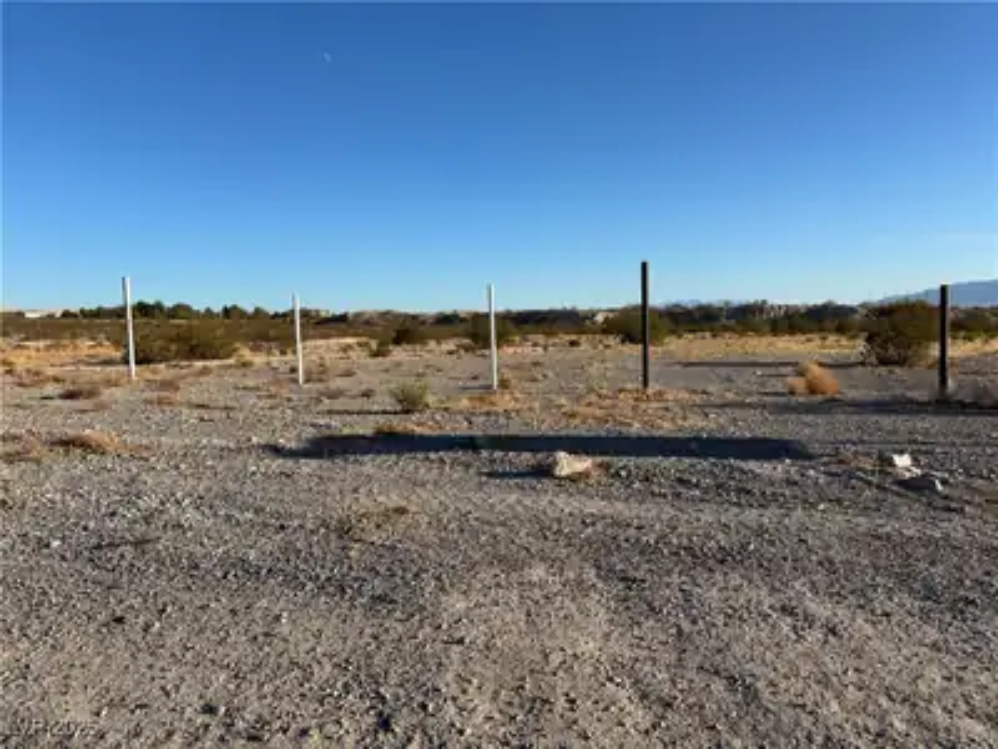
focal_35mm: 26
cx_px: 499
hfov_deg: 67.3
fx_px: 750
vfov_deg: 53.1
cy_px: 374
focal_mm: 5.96
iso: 50
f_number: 1.6
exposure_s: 1/3106
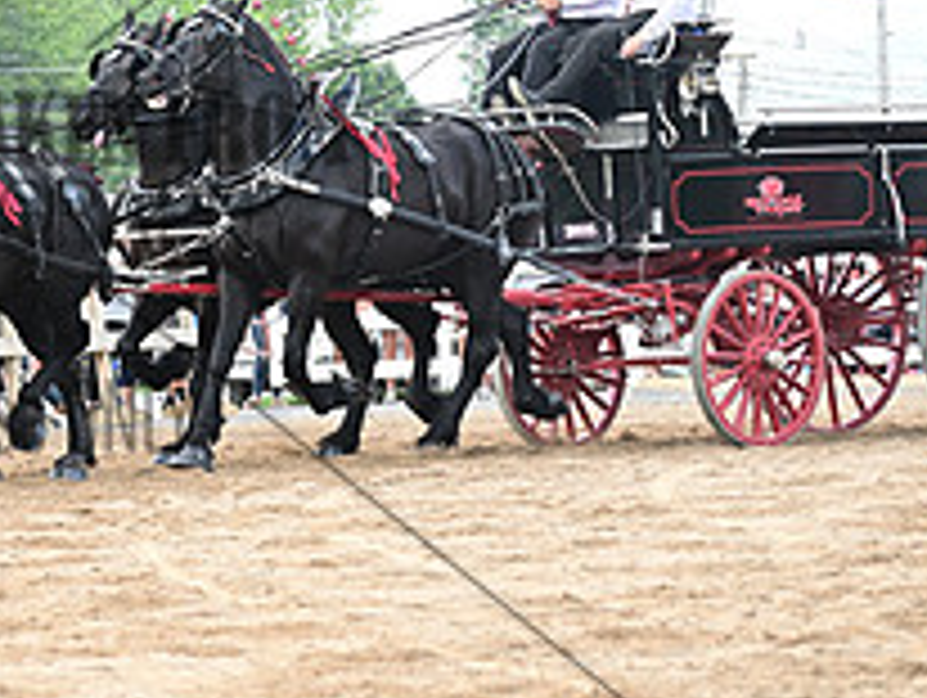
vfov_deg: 7.7
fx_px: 5148
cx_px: -40
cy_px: 164
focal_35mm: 192
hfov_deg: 10.2
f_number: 4
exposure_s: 1/516
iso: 400
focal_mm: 71
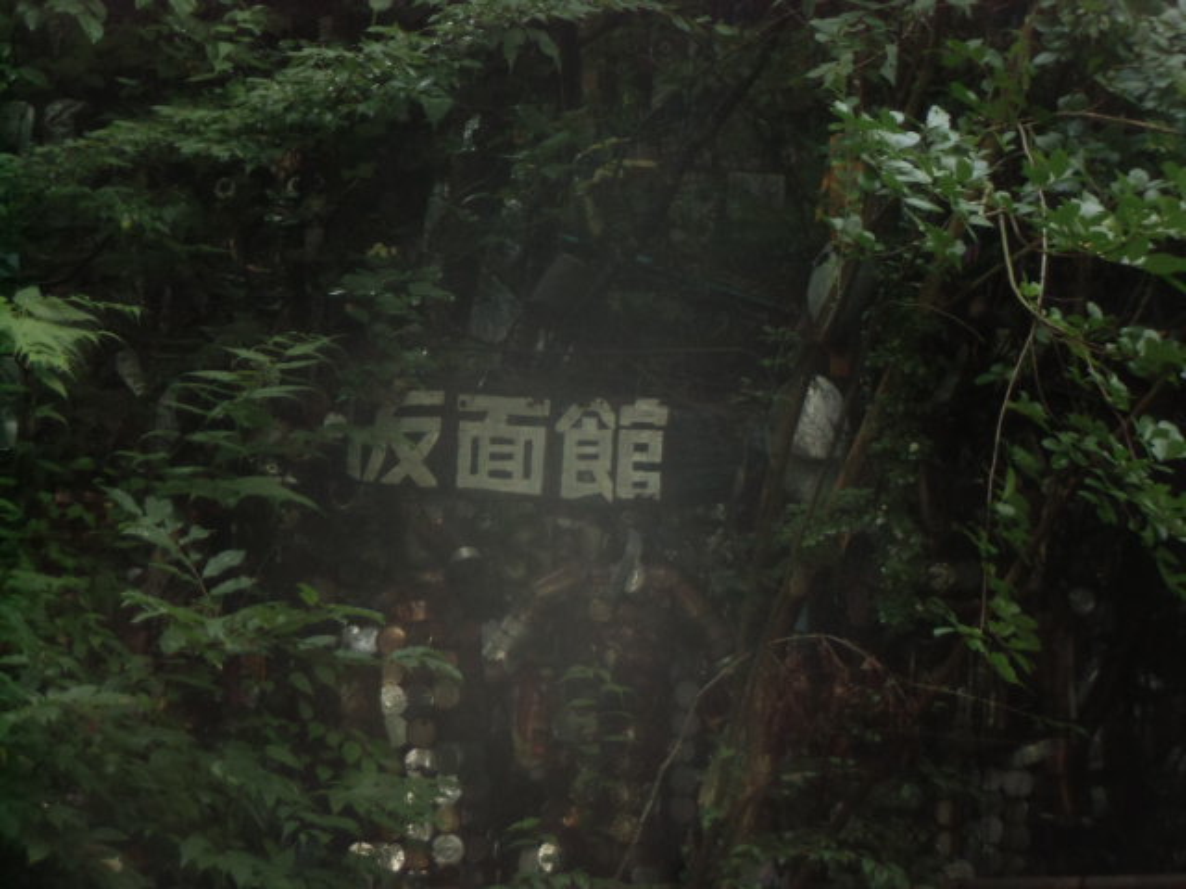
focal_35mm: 123
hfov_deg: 16.0
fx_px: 4214
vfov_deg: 12.0
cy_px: 444
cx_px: 593
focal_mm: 21.79
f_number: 5.5
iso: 400
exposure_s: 1/60
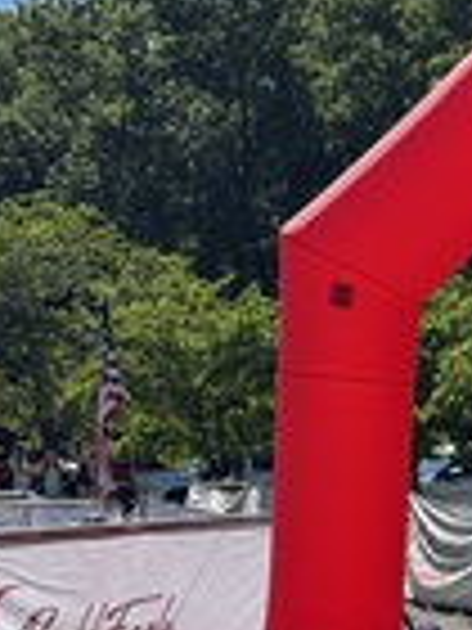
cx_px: 753
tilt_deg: -9.0
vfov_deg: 19.8
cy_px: 720
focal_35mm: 94
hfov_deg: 14.4
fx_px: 1709
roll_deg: +1.7
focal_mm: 6.76
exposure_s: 1/2415
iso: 80
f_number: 1.78
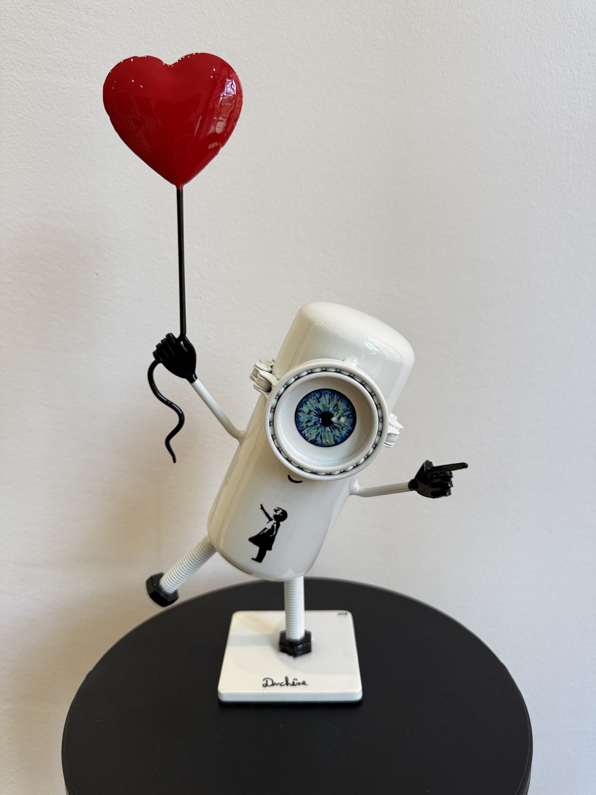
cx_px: 298
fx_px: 551
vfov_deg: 71.6
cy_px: 398
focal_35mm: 24
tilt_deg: -10.7
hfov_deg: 56.8
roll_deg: +1.1
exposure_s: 1/305
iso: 80
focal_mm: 6.76
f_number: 1.78
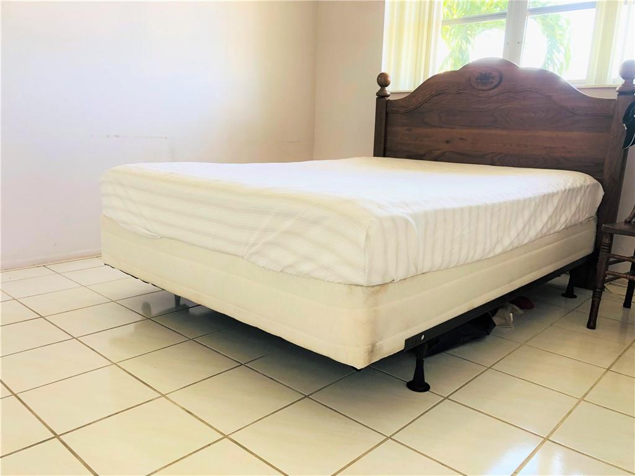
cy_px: 238
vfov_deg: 49.7
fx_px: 514
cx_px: 318
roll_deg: -1.7
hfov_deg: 63.4
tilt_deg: -12.5
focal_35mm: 28
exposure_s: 1/60
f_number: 1.8
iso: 100
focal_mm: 4
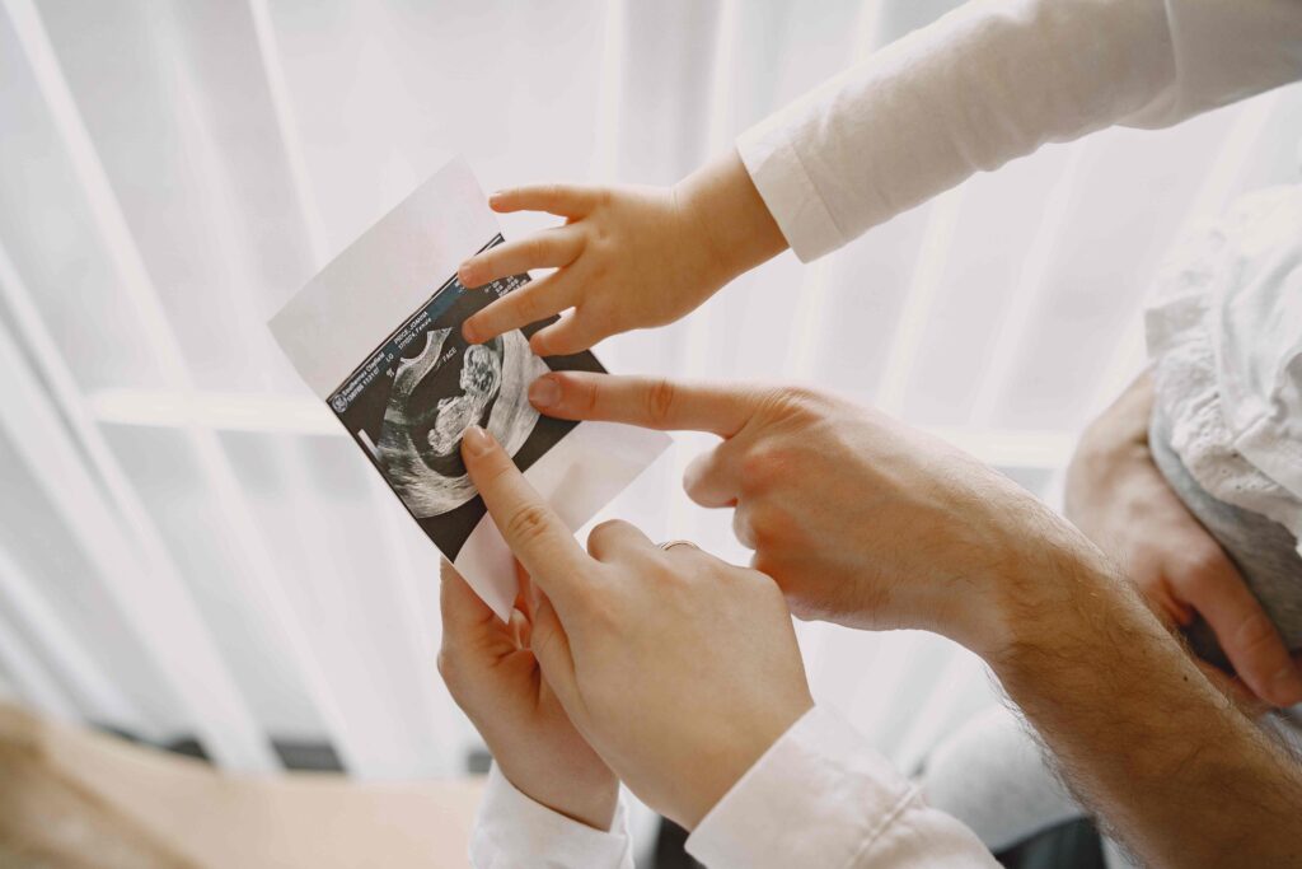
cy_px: 434
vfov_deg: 37.9
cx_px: 651
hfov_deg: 54.4
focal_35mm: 35
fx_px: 1266
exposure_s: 1/320
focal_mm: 35
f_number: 2.8
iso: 320
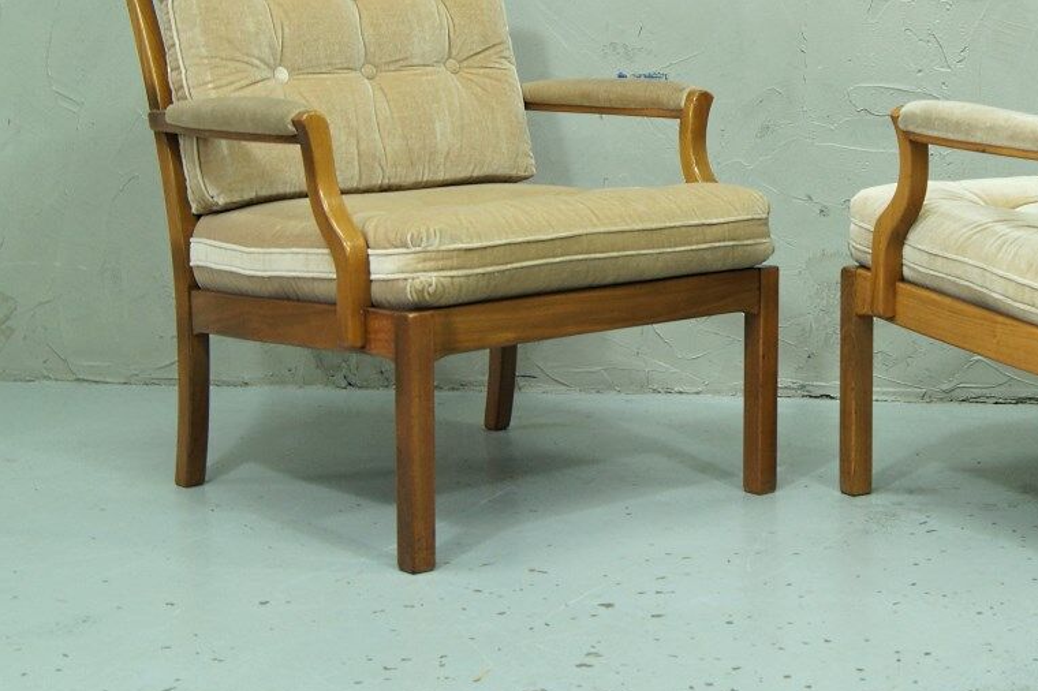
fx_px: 2133
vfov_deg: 18.3
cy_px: 152
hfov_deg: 26.9
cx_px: 809
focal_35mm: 74
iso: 400
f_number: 6.3
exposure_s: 1/13
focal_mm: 30
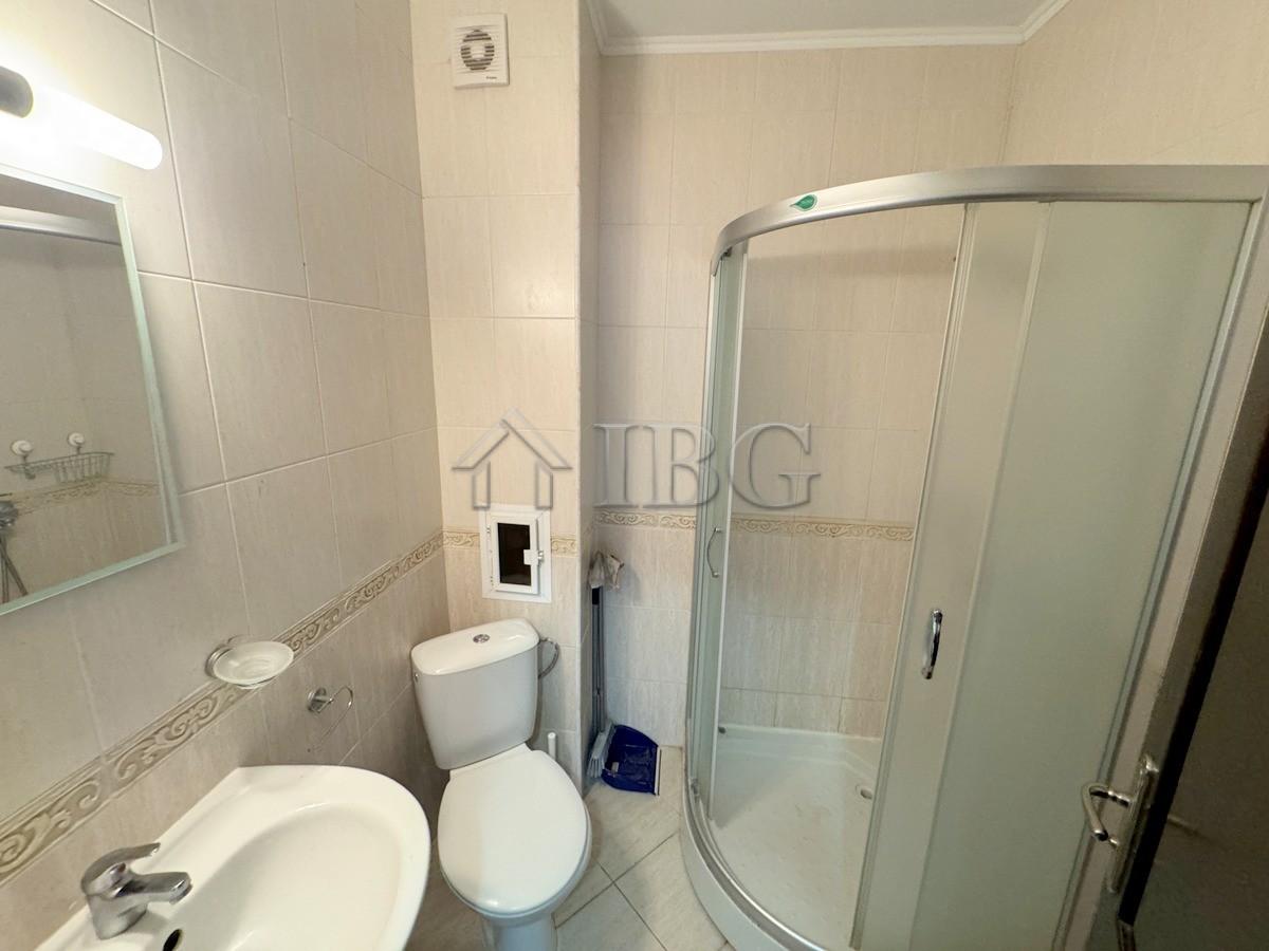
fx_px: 513
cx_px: 634
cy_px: 476
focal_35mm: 14
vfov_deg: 85.7
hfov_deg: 102.1
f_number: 2.2
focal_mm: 2.22
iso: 500
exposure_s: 1/50
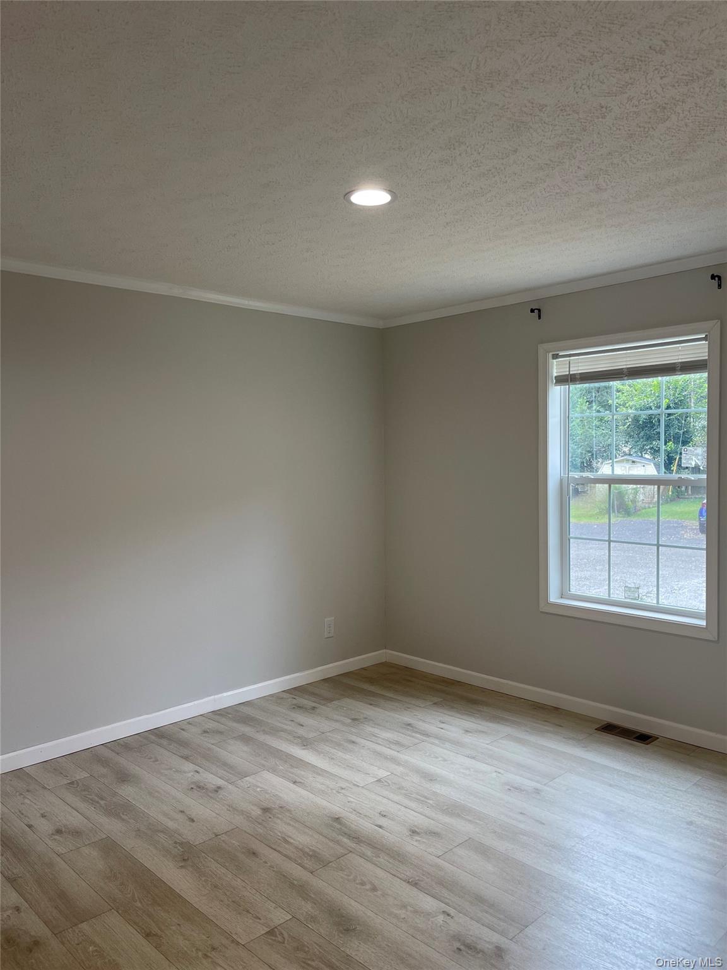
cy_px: 485
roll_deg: +1.2
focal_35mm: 25
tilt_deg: -2.3
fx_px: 700
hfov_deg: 54.9
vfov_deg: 69.4
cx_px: 364
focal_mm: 5.1
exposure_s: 1/120
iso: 50
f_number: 1.6
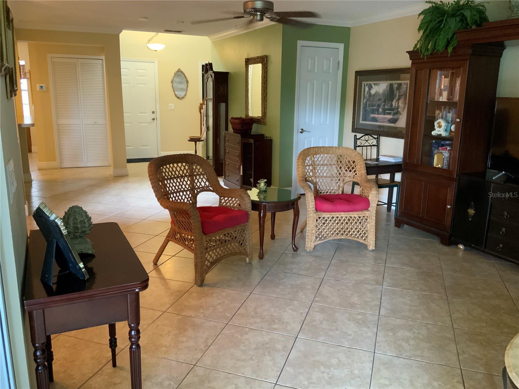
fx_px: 435
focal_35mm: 29
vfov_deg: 48.2
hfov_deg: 61.7
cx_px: 260
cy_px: 194
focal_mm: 3
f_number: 1.8
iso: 250
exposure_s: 1/40
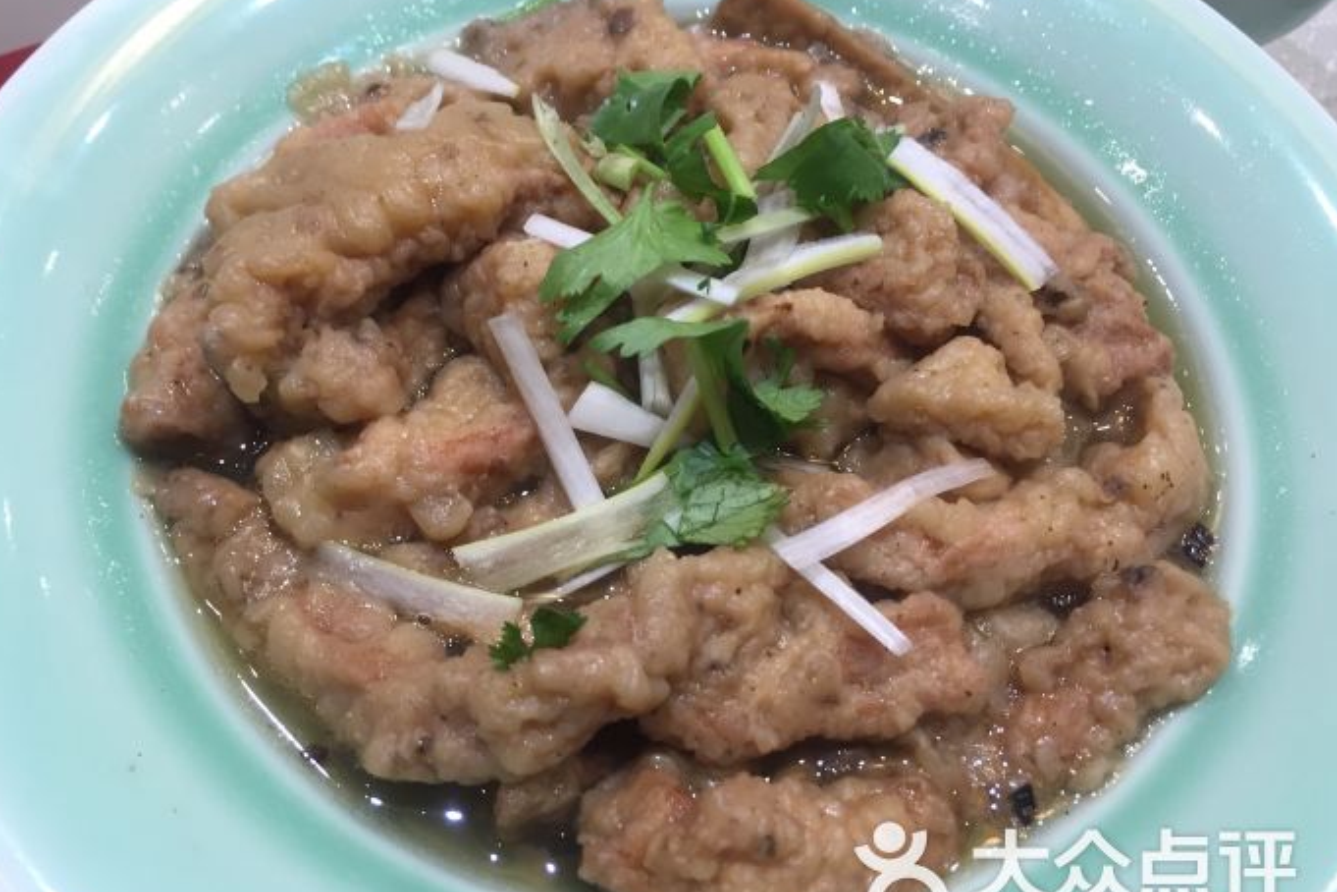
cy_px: 455
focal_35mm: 31
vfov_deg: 42.3
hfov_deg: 60.3
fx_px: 1151
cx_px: 660
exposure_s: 1/33
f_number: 2.2
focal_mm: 4.15
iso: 80
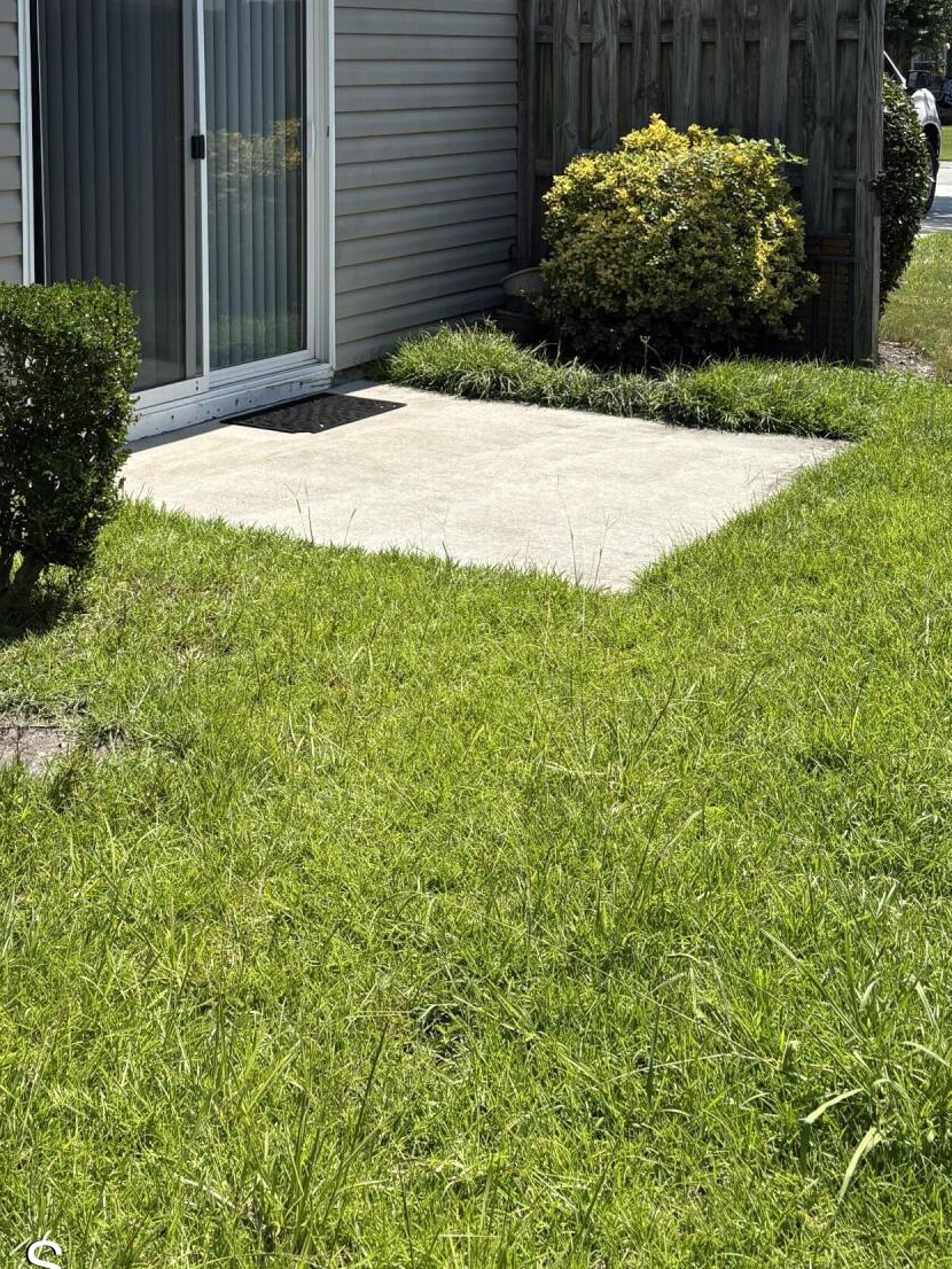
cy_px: 224
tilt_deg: -3.7
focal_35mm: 47
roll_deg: -0.2
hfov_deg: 30.9
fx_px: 1723
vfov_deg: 38.6
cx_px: 436
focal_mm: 5.96
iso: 50
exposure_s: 1/3125
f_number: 1.6
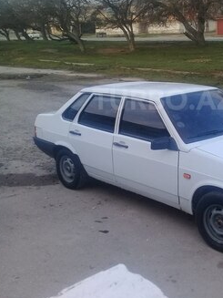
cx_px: 163
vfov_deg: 40.0
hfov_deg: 30.4
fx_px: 404
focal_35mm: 47
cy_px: 99
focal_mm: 3.3
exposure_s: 1/212
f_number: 2.2
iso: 50
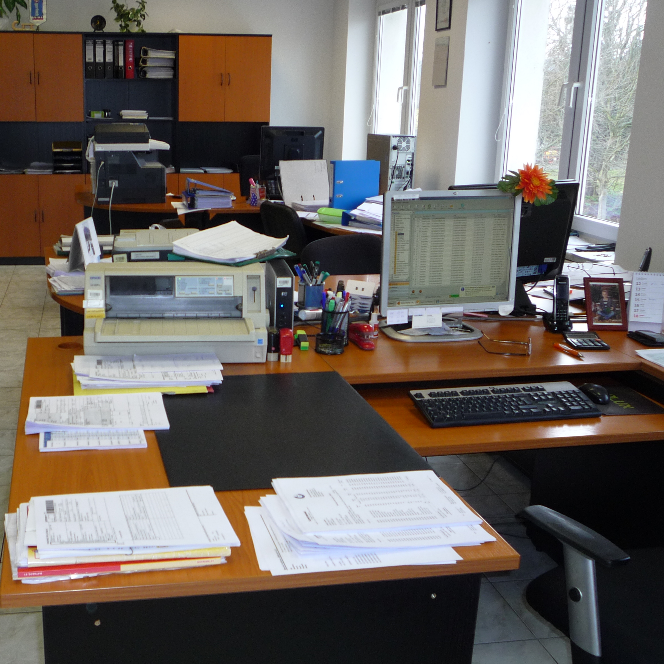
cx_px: 201
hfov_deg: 40.2
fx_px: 890
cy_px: 351
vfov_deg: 40.9
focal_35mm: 41
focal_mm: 5.2
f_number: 3.3
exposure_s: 1/30
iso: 100
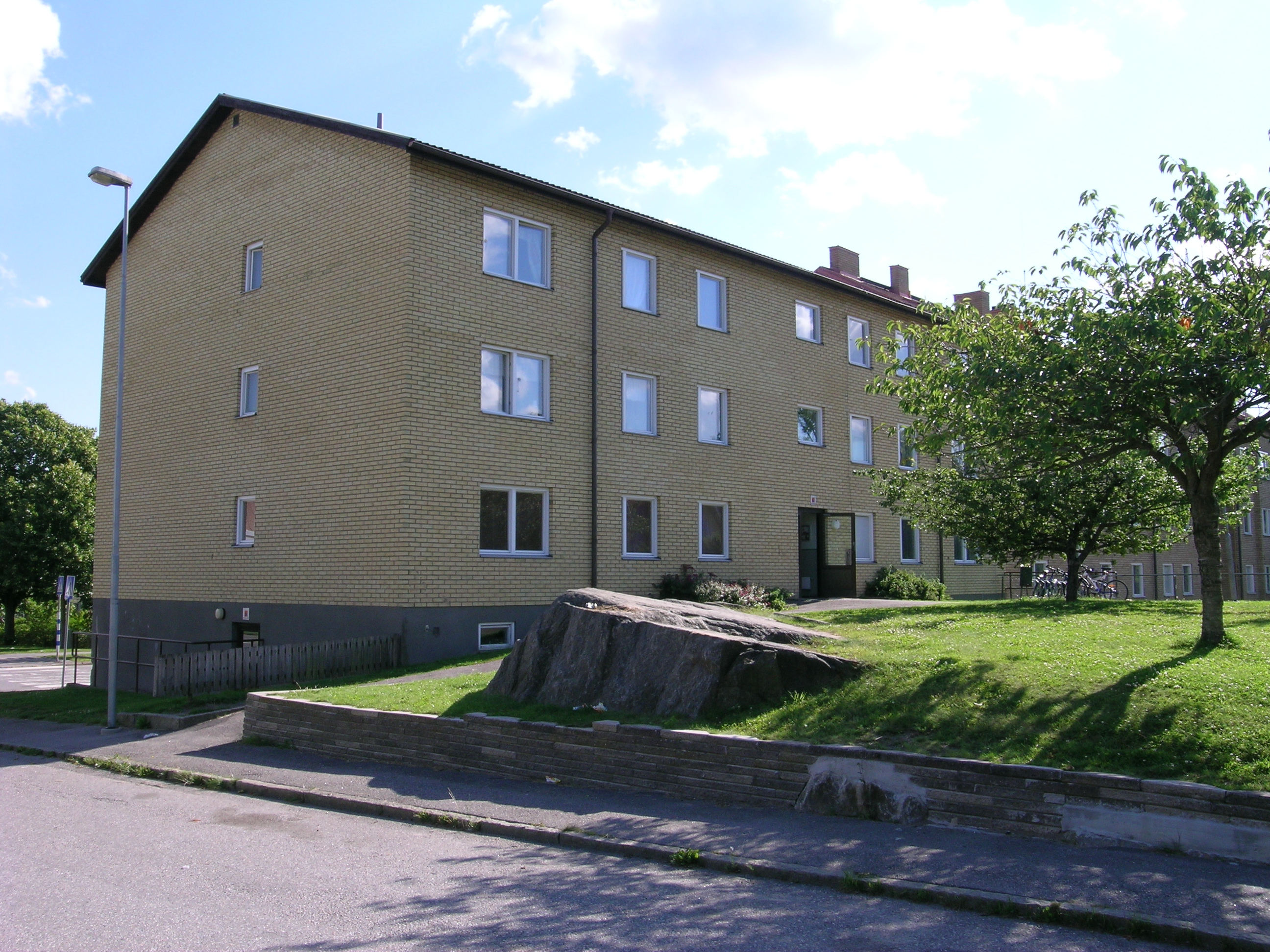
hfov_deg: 58.4
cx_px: 635
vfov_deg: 45.4
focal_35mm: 31
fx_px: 1137
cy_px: 476
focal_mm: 6.5
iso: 50
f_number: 6.5
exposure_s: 1/166
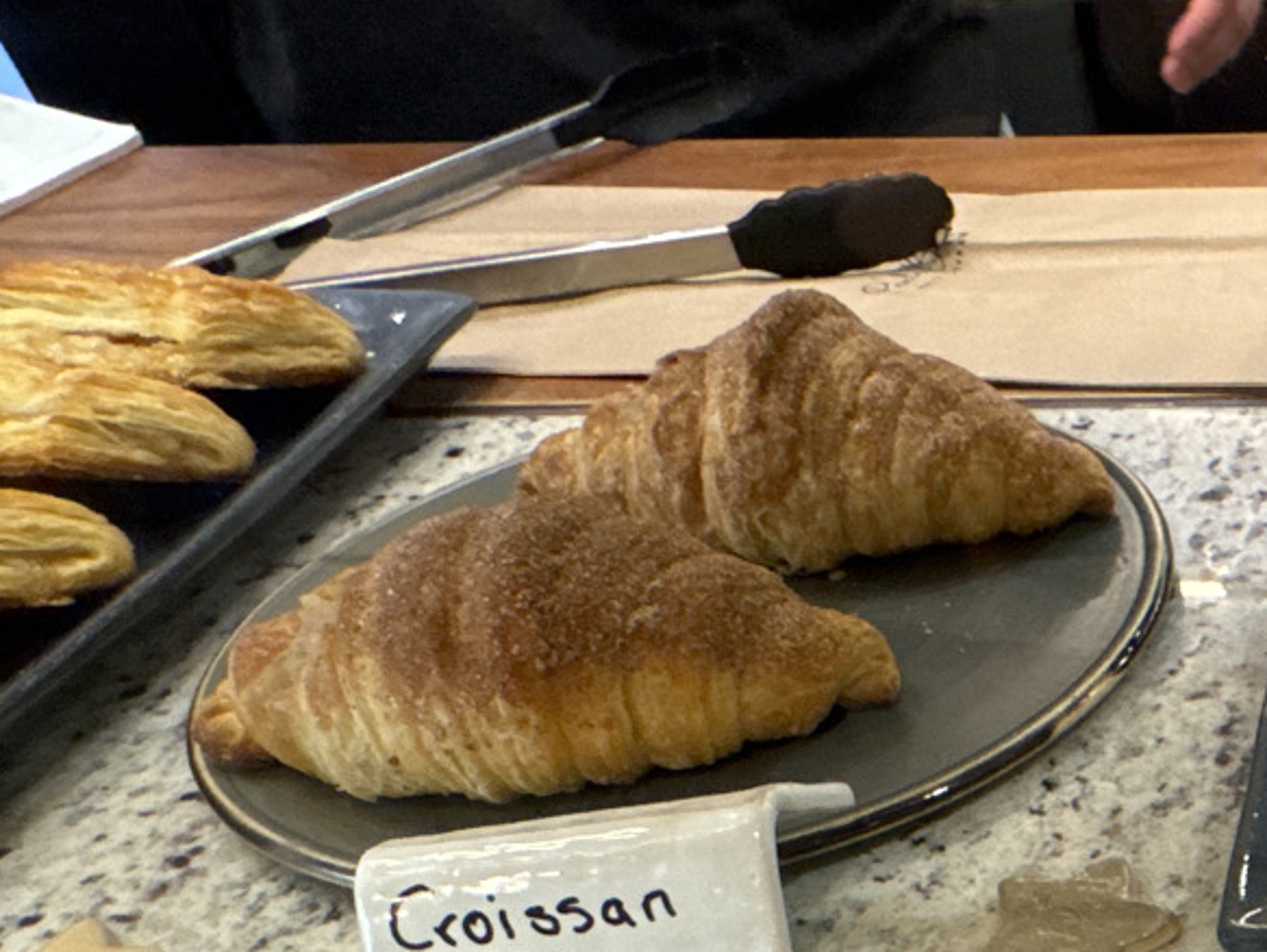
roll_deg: +1.2
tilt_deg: -43.6
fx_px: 1758
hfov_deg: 31.5
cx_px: 1606
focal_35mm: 48
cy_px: 1004
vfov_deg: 28.0
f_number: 2.2
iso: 500
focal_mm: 2.22
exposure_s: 1/60
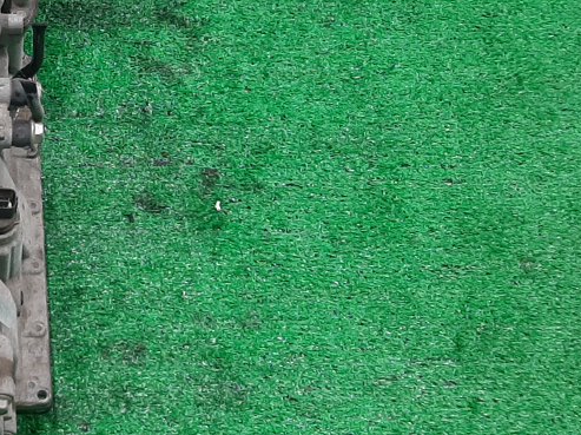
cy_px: 164
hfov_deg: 24.3
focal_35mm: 76
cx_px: -28
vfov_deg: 19.3
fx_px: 1275
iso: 88
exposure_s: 1/50
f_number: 1.7
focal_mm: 3.93
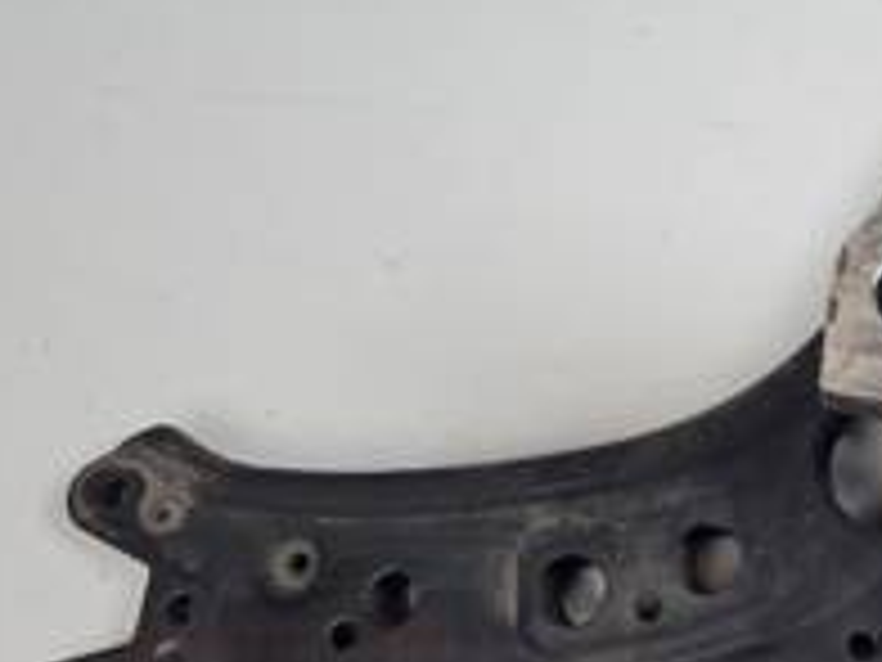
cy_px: 293
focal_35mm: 53
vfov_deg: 27.5
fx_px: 1350
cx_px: 842
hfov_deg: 33.6
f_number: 1.8
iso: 50
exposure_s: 1/306
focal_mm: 5.4
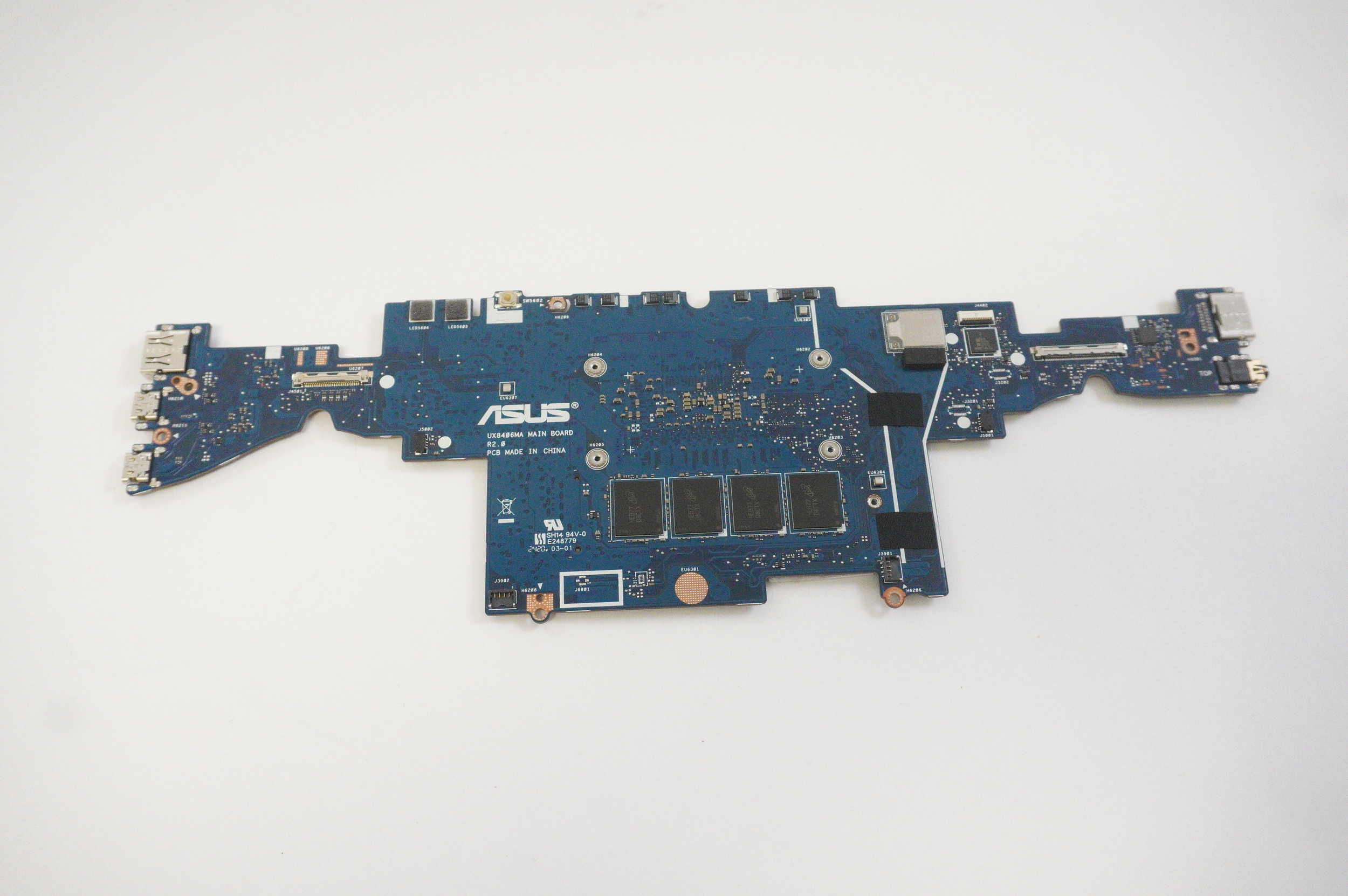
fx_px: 1122
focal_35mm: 30
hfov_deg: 62.0
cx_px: 674
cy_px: 448
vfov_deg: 43.5
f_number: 5.6
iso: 5000
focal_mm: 20
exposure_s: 1/250
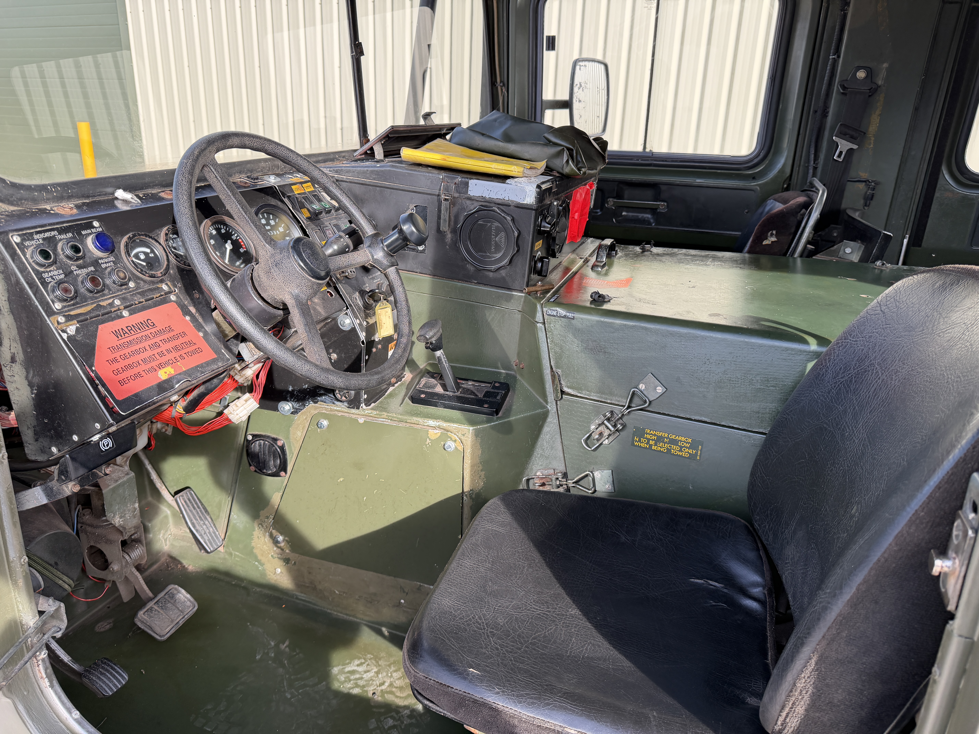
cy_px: 367
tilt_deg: -18.7
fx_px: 679
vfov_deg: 56.8
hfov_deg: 71.6
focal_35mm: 24
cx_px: 490
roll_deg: -2.0
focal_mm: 6.76
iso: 100
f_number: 1.78
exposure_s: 1/627
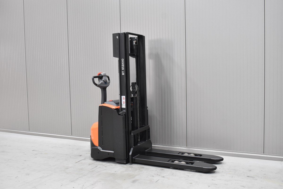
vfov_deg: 35.5
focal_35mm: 38
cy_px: 94
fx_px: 295
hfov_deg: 51.3
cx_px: 142
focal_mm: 25
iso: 1600
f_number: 5
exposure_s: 1/30
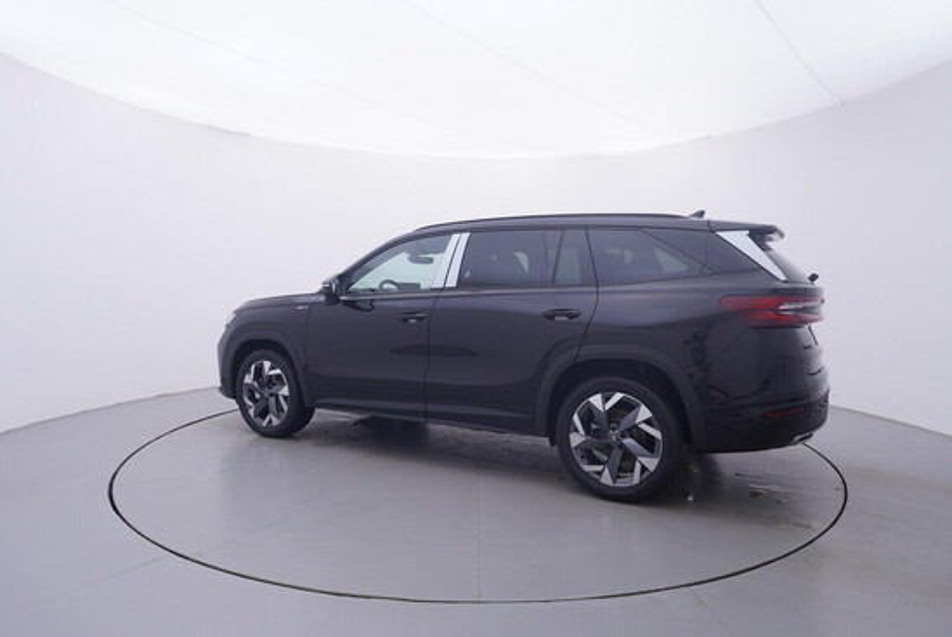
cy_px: 318
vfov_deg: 56.2
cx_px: 476
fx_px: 595
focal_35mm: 22
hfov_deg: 77.3
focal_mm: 15
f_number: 5
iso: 200
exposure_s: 1/80
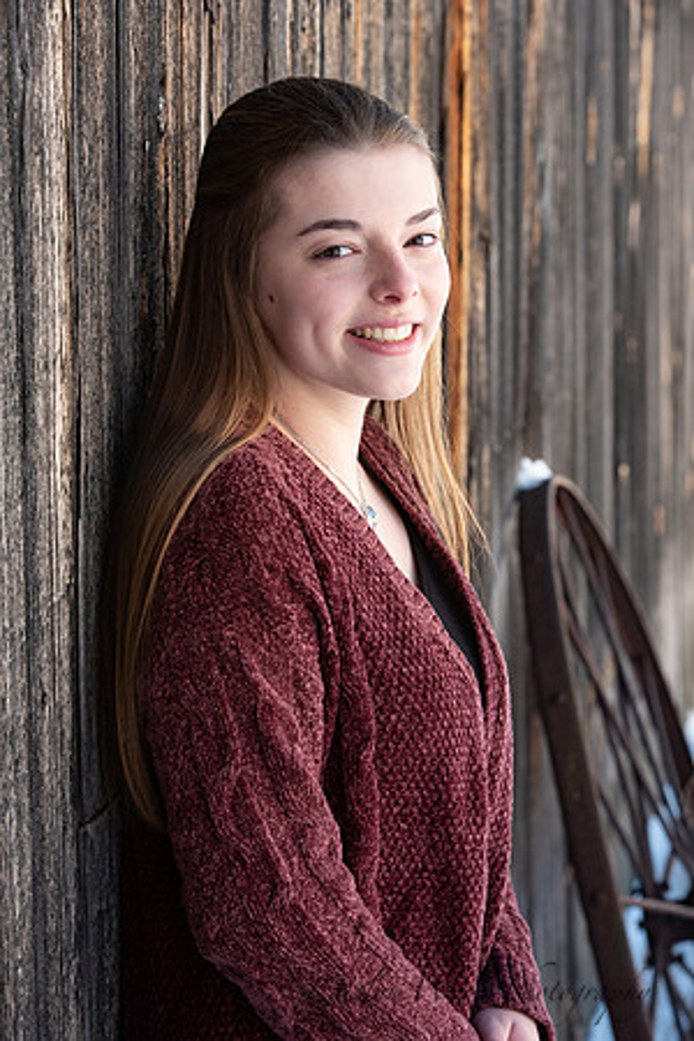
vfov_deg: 18.6
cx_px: 347
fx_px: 3181
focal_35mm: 110
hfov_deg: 12.5
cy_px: 520
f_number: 8
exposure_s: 1/200
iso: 400
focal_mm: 110
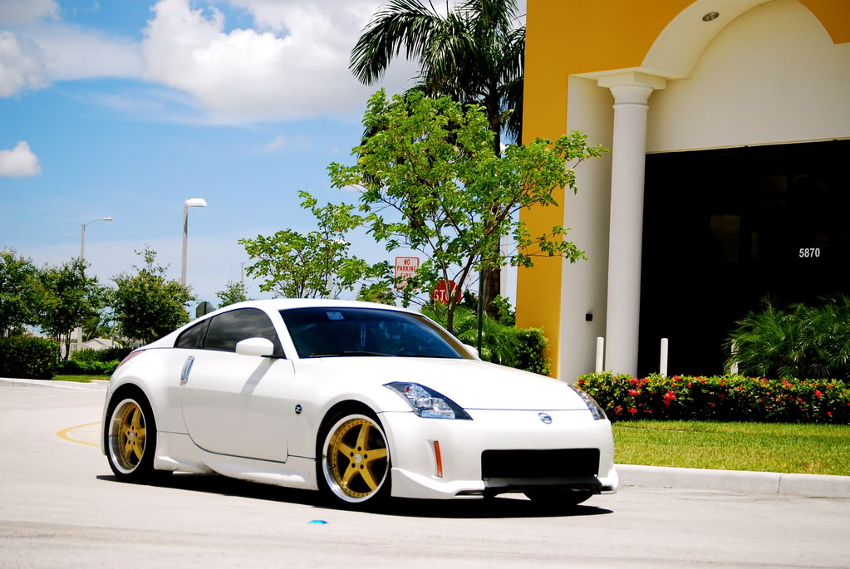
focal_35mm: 82
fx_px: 1950
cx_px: 425
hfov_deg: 24.6
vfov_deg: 16.6
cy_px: 284
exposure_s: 1/4000
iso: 400
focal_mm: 55
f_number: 4
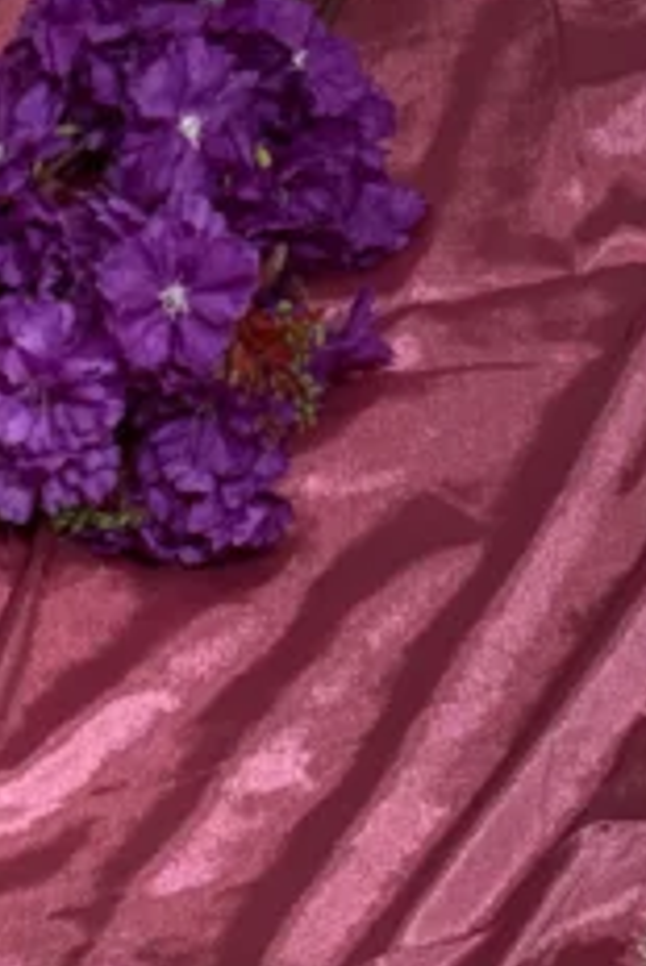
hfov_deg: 12.1
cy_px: 1780
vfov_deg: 16.2
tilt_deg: -70.6
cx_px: -467
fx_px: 2822
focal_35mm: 105
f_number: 1.6
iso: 32
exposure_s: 1/147
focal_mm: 5.96
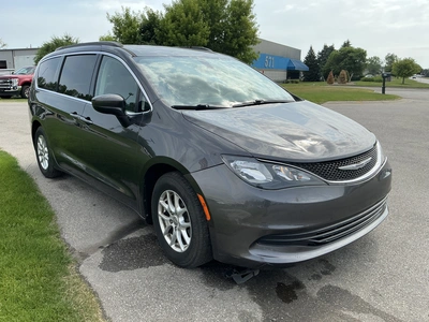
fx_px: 347
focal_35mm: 28
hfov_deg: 63.4
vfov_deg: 49.7
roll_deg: -0.9
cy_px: 161
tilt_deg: -14.2
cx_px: 214
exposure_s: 1/1451
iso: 25
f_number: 1.8
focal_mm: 3
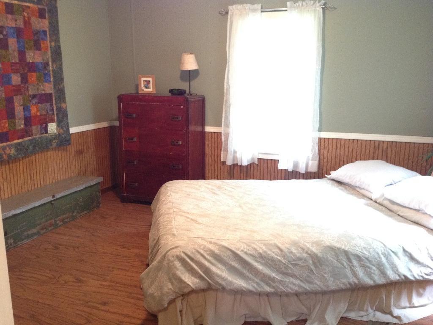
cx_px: 216
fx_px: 438
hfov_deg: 52.6
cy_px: 162
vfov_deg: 40.7
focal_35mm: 35
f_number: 2.4
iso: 320
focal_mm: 4.28
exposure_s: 1/15
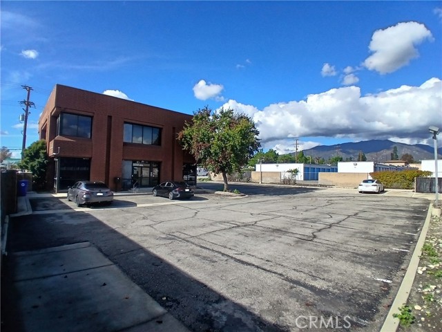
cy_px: 166
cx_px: 221
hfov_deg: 91.0
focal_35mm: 17
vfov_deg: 74.7
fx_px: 217
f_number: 2.2
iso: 50
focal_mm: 1.4
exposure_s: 1/1664
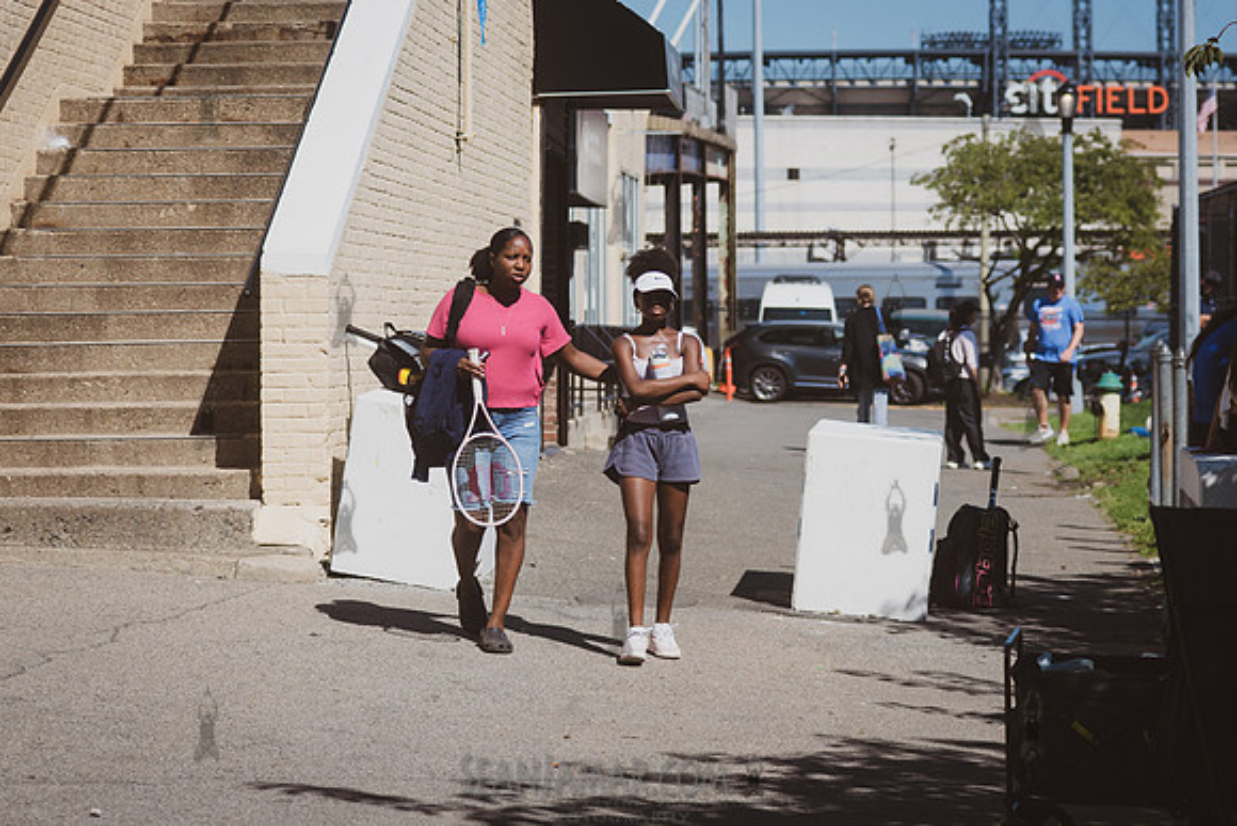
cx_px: 720
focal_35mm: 117
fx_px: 4038
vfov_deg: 11.7
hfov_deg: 17.4
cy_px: 451
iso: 200
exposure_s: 1/3200
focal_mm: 86
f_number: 4
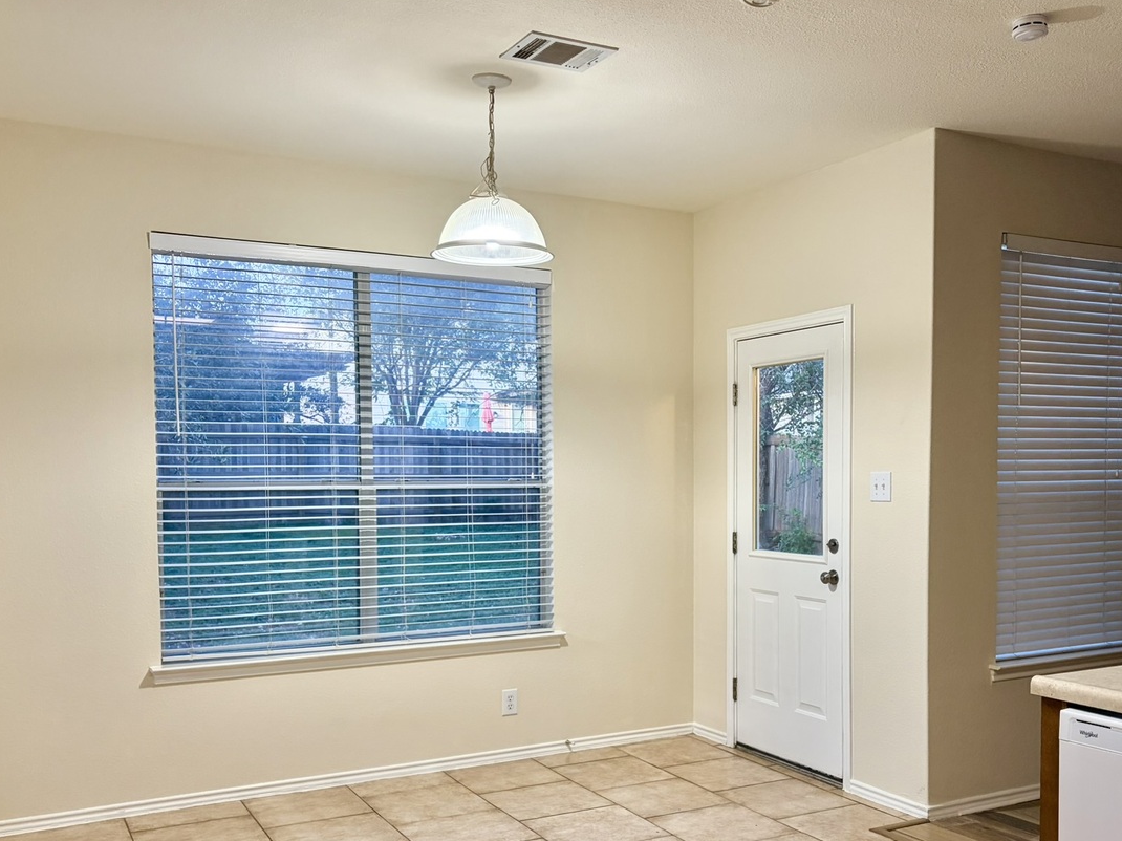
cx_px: 644
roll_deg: +0.8
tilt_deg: -2.5
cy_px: 518
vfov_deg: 40.4
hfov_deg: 52.4
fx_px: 1134
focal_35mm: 35
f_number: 1.6
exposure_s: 1/90
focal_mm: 5.96
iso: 125
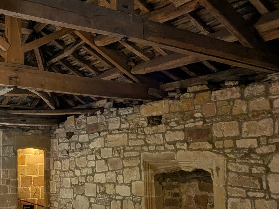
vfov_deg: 32.1
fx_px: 363
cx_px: 39
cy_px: 128
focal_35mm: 45
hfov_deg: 39.6
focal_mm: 2.35
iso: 124
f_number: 2.2
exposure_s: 1/25
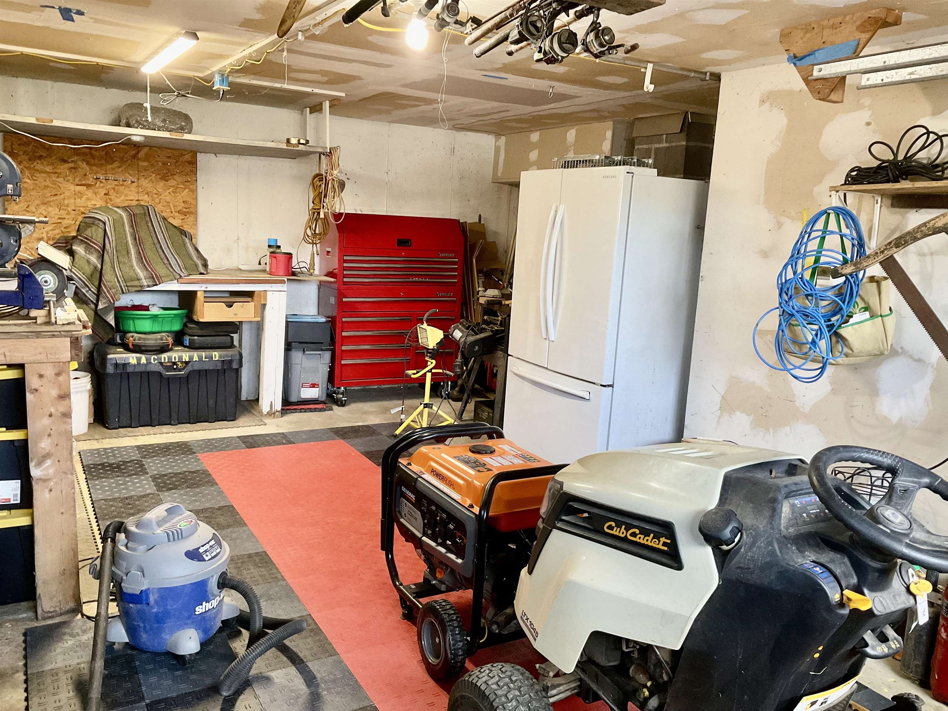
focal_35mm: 29
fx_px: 794
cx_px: 474
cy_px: 356
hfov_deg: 61.7
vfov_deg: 48.2
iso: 125
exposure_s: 1/60
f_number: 1.8
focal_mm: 3
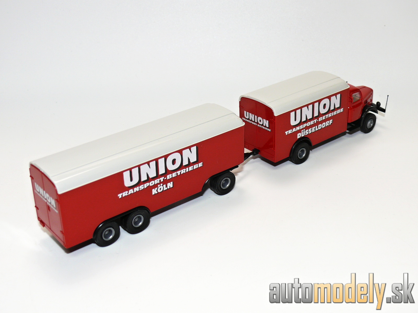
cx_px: 209
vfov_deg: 29.1
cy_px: 156
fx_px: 604
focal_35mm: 50
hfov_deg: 38.2
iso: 100
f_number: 4
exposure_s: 1/30
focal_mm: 9.1
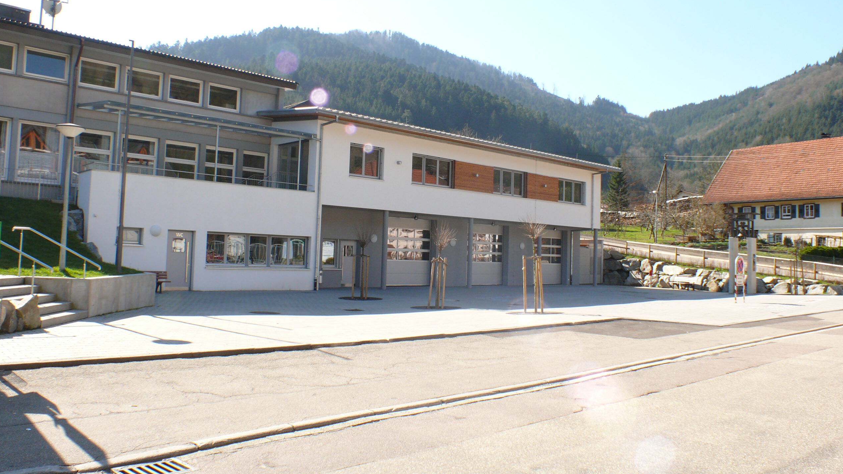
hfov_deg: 44.6
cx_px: 421
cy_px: 203
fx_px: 1028
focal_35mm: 46
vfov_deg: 25.9
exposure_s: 1/250
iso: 100
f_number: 5
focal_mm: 9
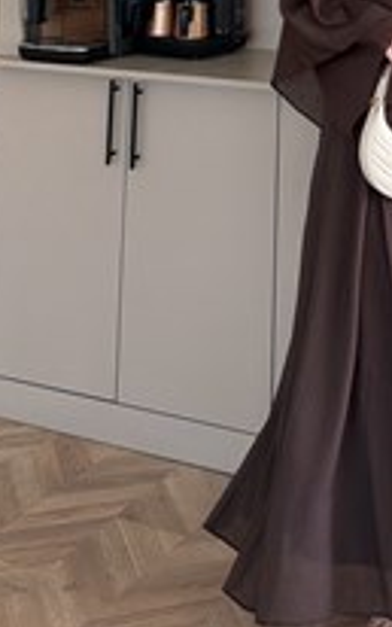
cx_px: 401
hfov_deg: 24.1
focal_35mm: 51
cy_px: 138
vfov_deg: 38.3
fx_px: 871
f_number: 1.78
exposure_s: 1/246
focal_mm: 6.76
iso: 250
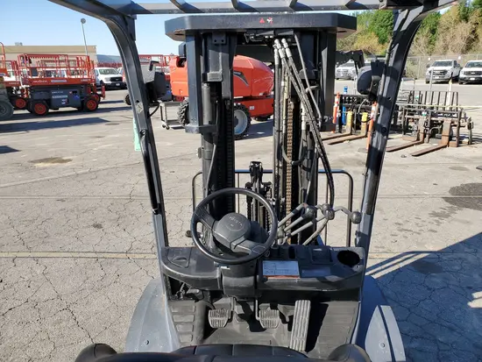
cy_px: 181
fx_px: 362
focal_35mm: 26
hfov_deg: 67.3
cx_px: 241
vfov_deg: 53.1
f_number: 2.4
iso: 50
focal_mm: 4.3
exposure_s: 1/740
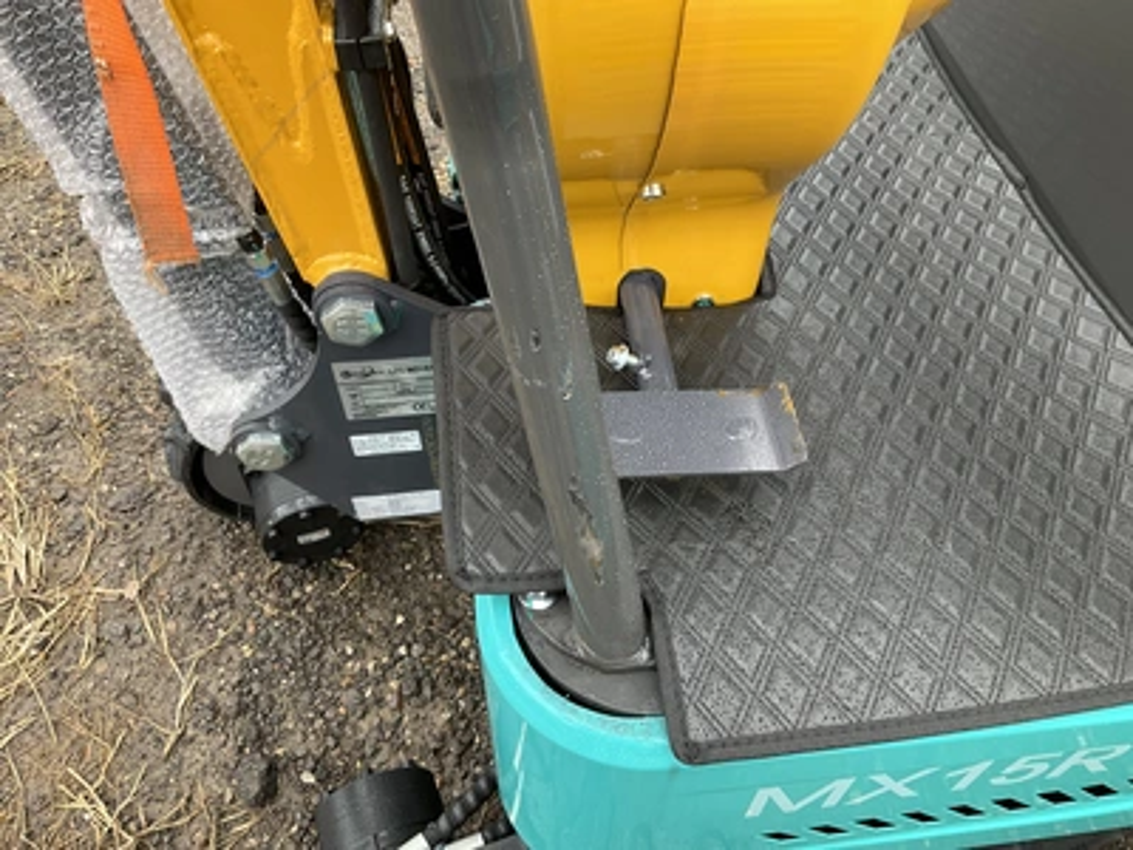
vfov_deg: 48.2
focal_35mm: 29
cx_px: 566
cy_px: 425
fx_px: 949
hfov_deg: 61.7
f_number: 1.8
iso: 25
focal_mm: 3
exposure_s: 1/122
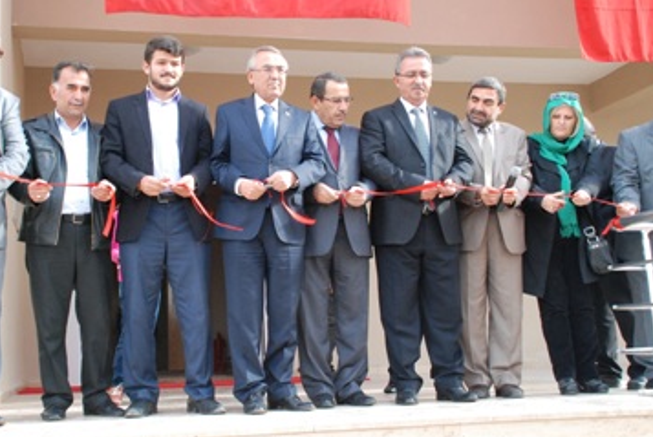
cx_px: 258
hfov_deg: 40.1
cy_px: 212
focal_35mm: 49
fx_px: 890
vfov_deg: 27.6
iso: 1000
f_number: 6.3
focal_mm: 26
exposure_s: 1/160
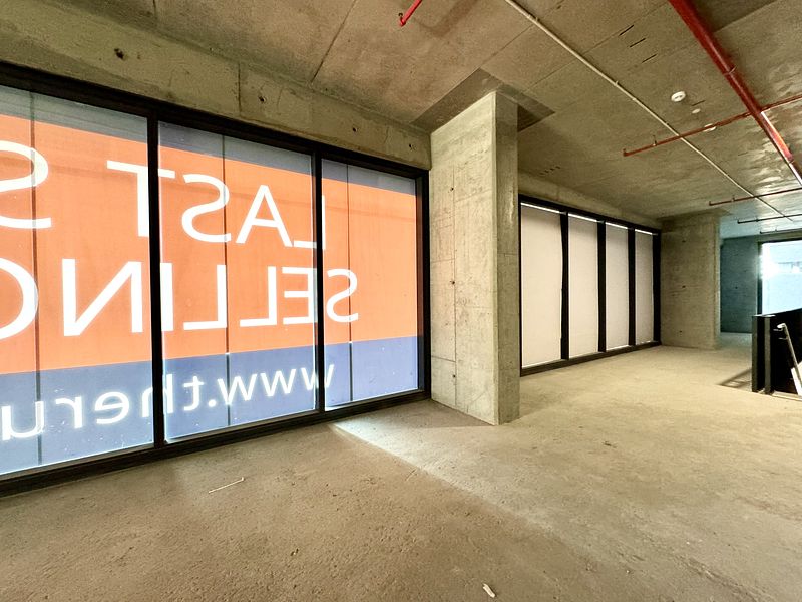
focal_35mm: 14
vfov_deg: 85.7
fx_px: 324
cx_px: 401
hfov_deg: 102.1
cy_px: 301
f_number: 2.2
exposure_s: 1/50
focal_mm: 2.22
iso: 500
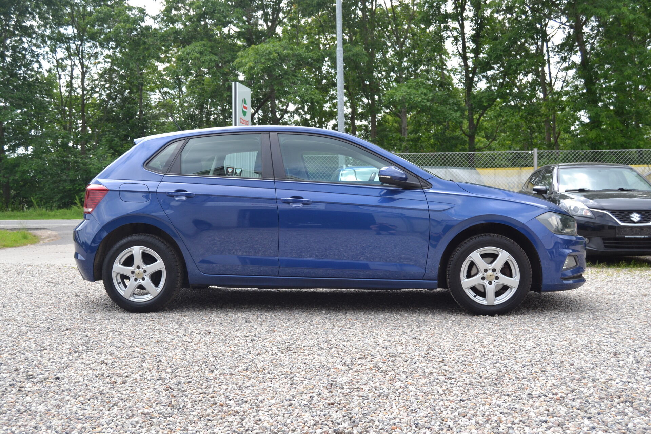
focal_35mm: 39
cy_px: 217
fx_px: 705
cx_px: 326
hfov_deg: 49.6
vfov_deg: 34.2
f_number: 6.3
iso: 100
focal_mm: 26
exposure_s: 1/160
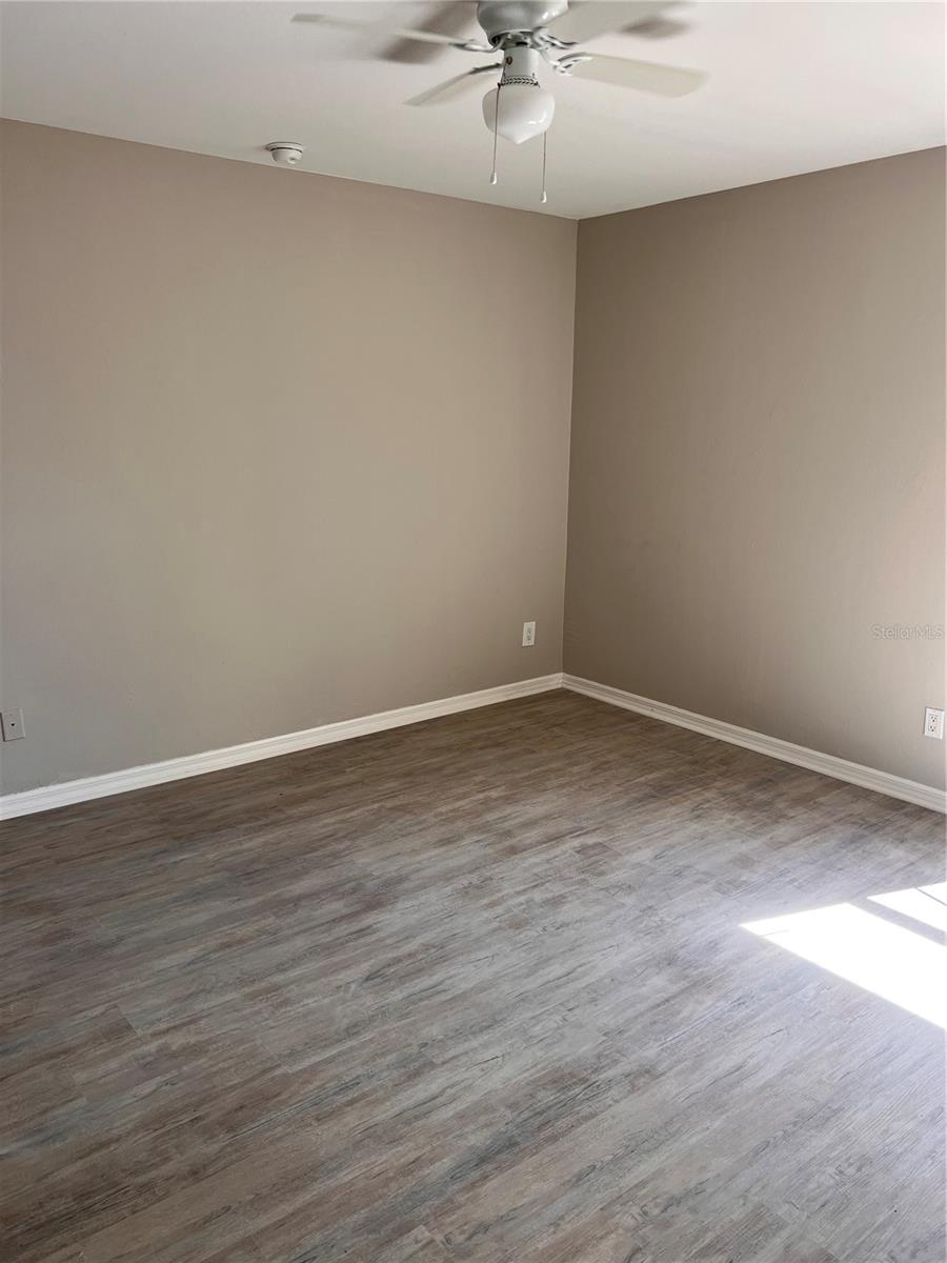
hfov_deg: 53.1
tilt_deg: -11.8
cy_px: 632
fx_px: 948
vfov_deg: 67.3
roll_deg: -0.6
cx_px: 474
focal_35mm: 26
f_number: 1.5
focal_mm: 5.7
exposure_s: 1/192
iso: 40
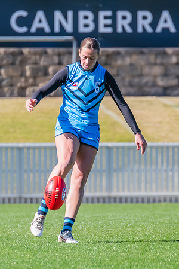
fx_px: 8054
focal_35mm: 1080
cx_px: 79
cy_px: 137
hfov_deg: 1.3
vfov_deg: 1.9
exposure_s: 1/1250
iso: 800
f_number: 9
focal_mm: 420
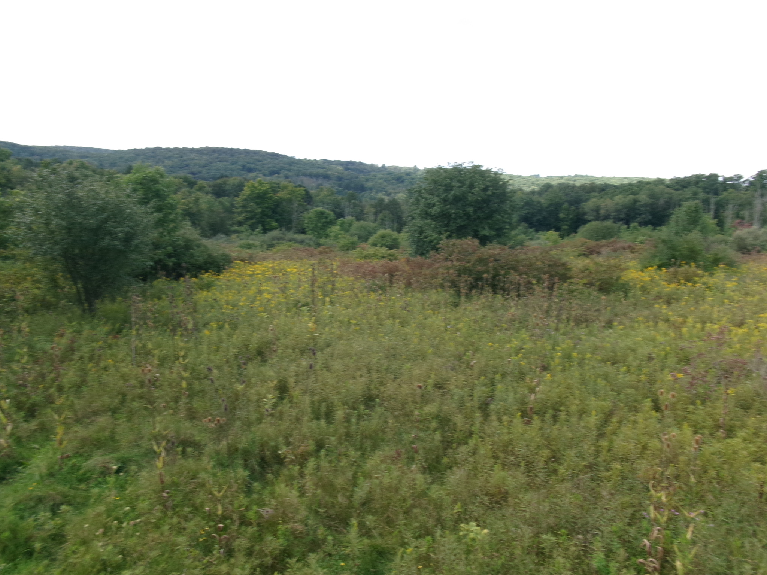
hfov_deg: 63.4
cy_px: 288
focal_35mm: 28
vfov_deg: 49.7
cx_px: 384
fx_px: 620
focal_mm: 5.1
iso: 100
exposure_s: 1/38
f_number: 10.8
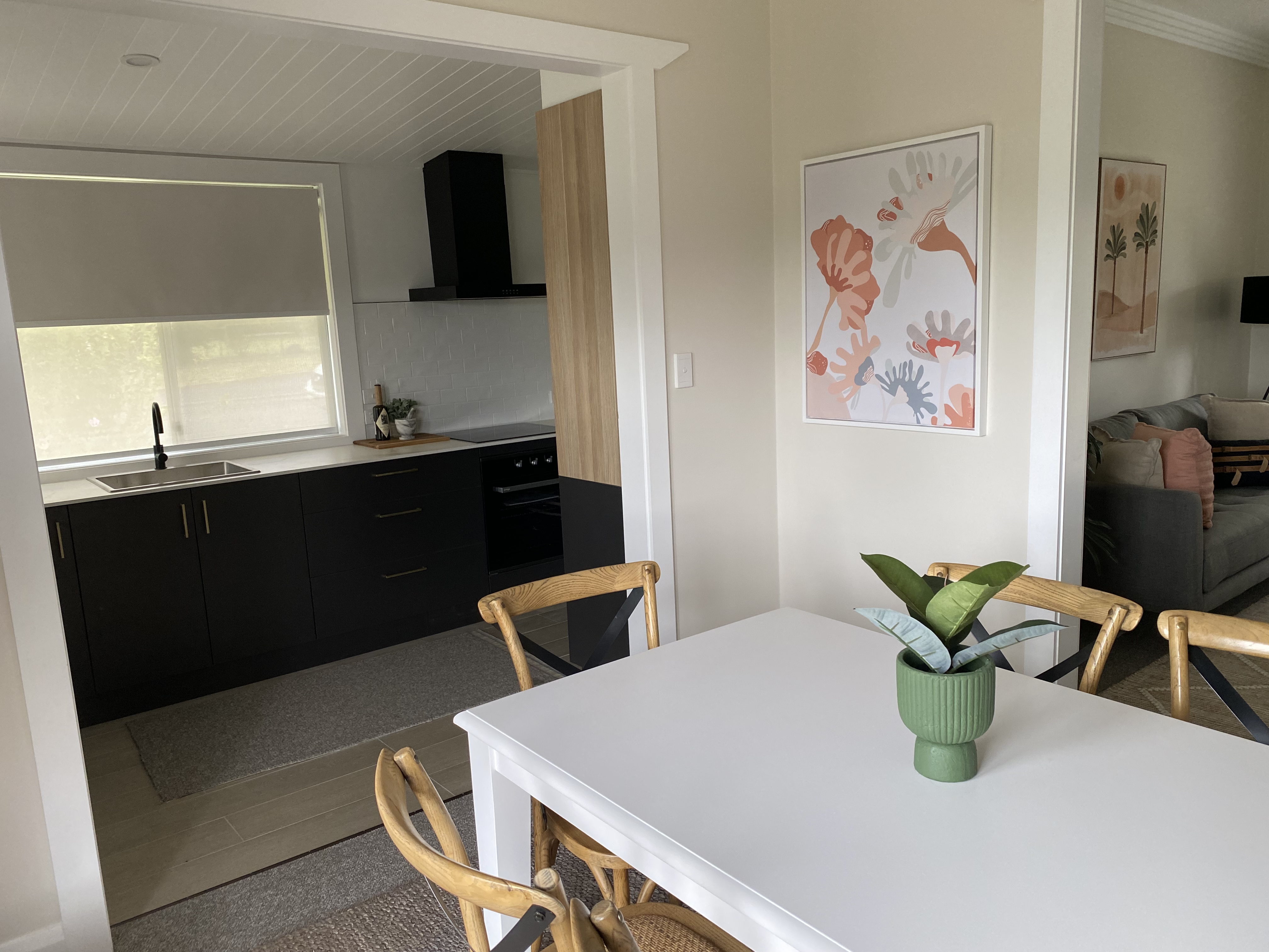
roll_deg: +3.0
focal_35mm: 26
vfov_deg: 53.1
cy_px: 476
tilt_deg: -10.8
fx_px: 953
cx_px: 634
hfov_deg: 67.3
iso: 125
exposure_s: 1/121
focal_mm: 4.25
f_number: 1.8
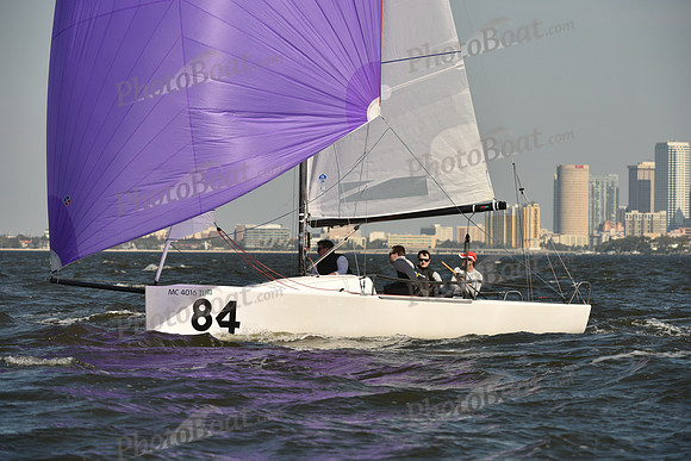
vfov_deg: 5.3
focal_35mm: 260
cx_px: 346
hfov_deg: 7.9
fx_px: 4991
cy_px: 230
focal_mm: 260
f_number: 8
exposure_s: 1/1250
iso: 250
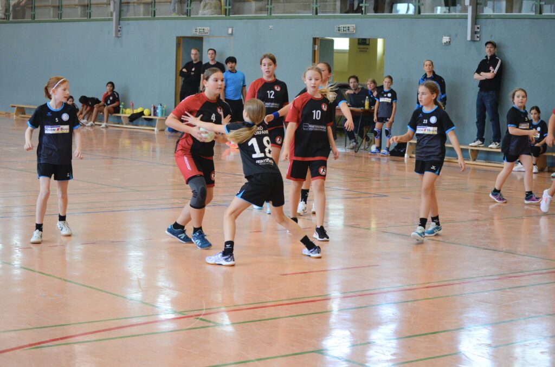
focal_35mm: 82
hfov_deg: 24.7
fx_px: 1269
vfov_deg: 16.5
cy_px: 184
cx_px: 278
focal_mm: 55
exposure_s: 1/320
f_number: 4
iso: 1600
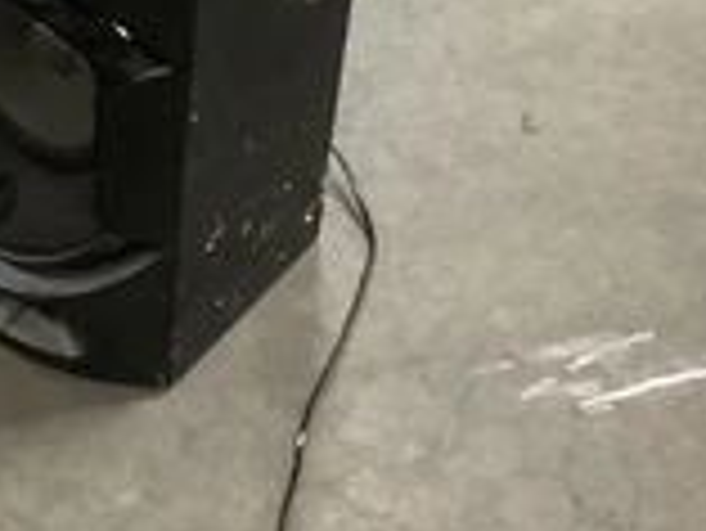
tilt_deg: -37.8
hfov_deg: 23.9
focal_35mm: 79
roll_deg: +0.7
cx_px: 54
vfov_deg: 18.0
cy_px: -68
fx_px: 1612
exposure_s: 1/30
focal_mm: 3.3
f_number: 2.4
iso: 500
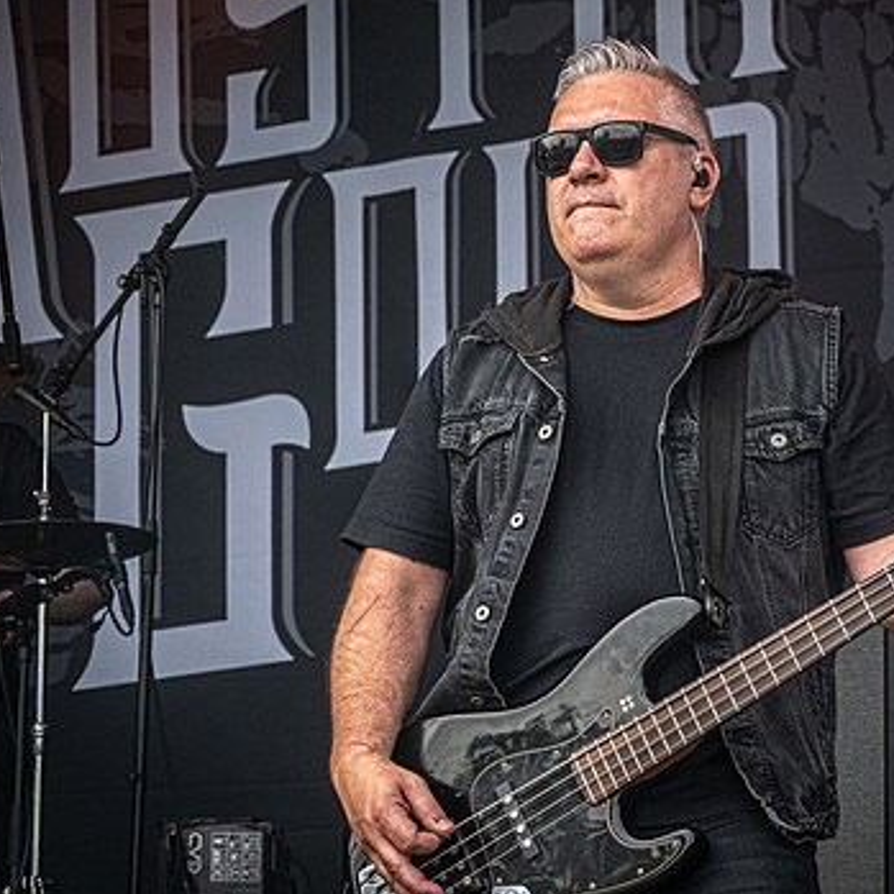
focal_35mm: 167
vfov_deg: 10.5
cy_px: 378
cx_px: 743
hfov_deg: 10.4
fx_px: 4880
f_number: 5
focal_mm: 54
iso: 800
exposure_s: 1/800
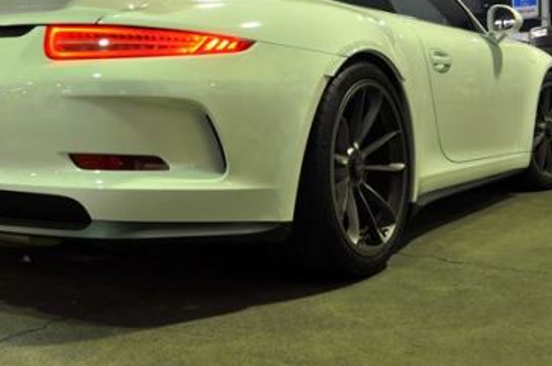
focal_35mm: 53
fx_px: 811
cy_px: 90
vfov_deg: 25.1
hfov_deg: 37.0
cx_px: 169
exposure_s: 1/15
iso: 500
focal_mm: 22
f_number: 4
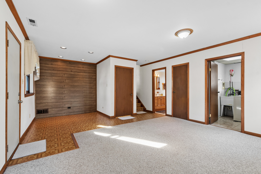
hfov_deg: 100.4
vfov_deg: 77.3
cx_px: 130
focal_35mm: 15
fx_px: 109
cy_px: 87
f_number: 8
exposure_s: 1/20
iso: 400
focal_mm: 10
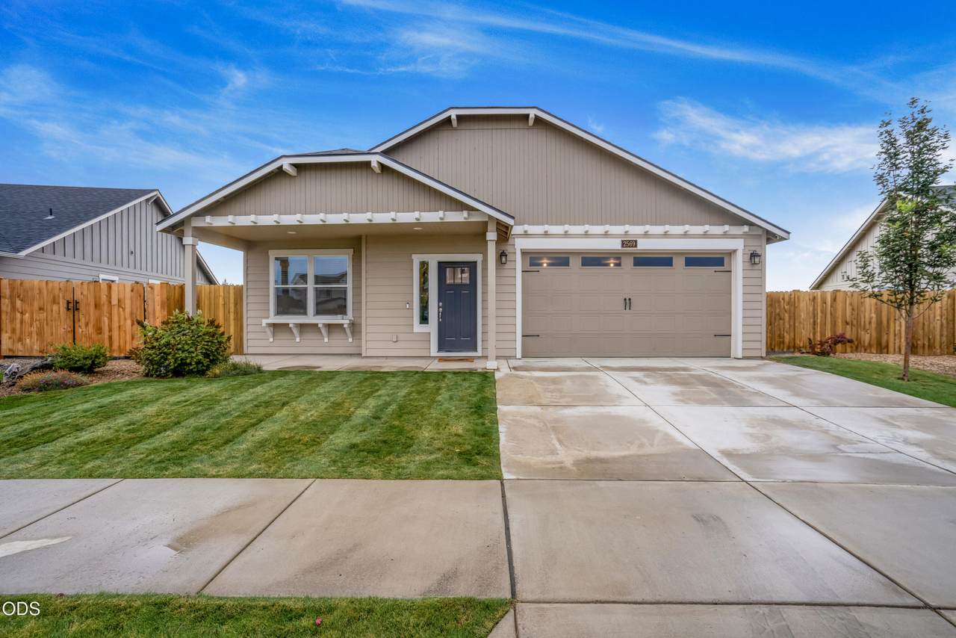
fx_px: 425
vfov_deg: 73.8
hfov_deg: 96.7
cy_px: 319
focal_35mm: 16
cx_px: 478
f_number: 9
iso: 160
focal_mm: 16
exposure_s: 1/30
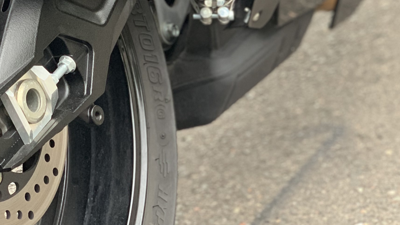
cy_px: -179
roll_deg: +15.3
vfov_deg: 8.8
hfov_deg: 16.1
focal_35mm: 133
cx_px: 118
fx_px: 1411
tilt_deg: -8.9
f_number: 2.4
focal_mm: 6
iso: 125
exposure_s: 1/60
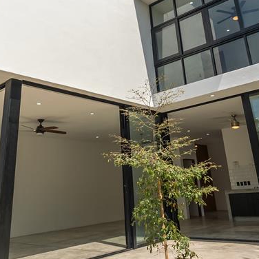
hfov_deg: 44.9
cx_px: 125
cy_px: 64
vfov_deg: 43.5
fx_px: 313
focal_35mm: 37
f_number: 9
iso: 320
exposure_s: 1/250
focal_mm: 16
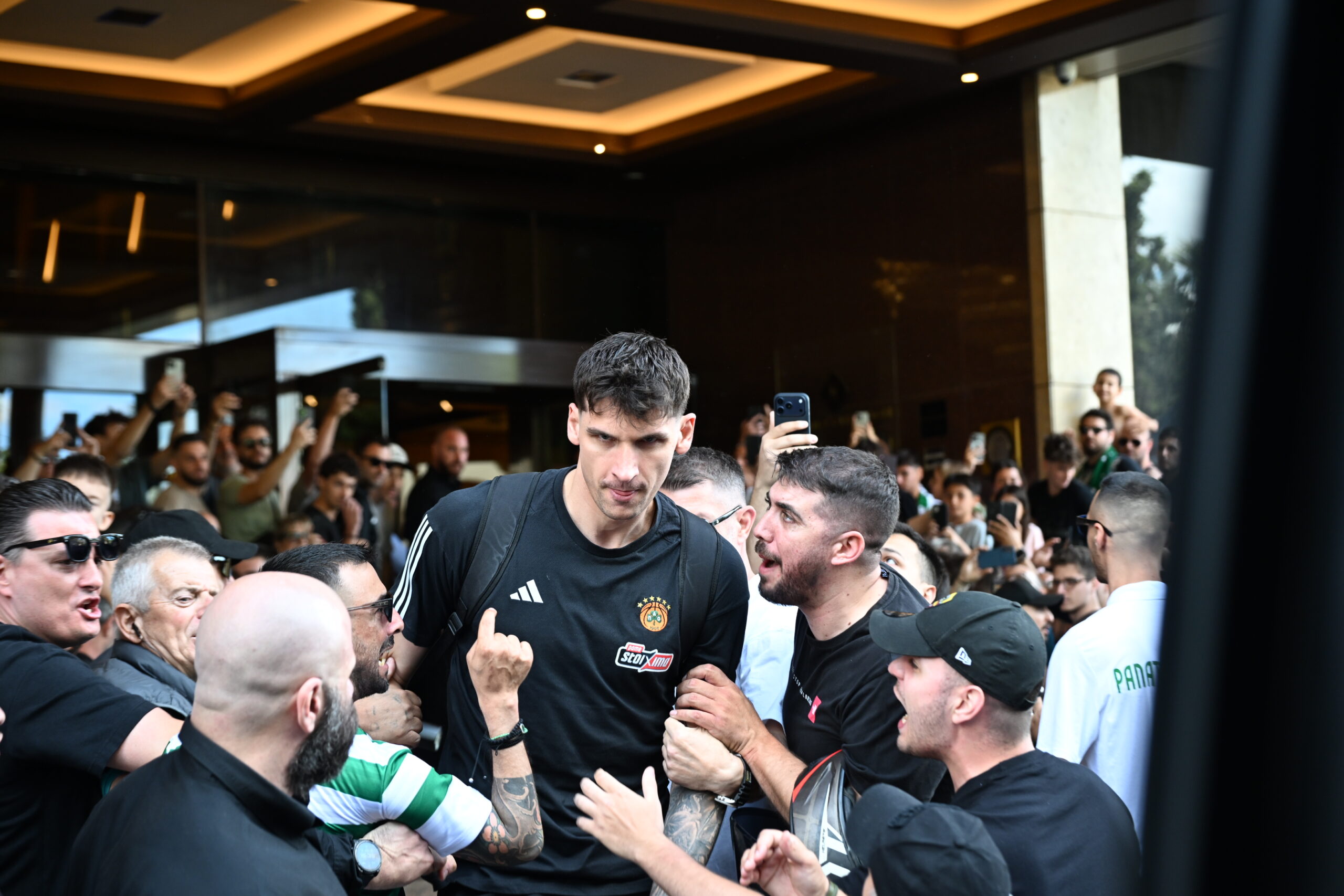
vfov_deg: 19.5
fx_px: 2613
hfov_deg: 28.8
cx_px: 672
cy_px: 448
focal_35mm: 70
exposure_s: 1/250
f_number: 4
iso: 640
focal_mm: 70
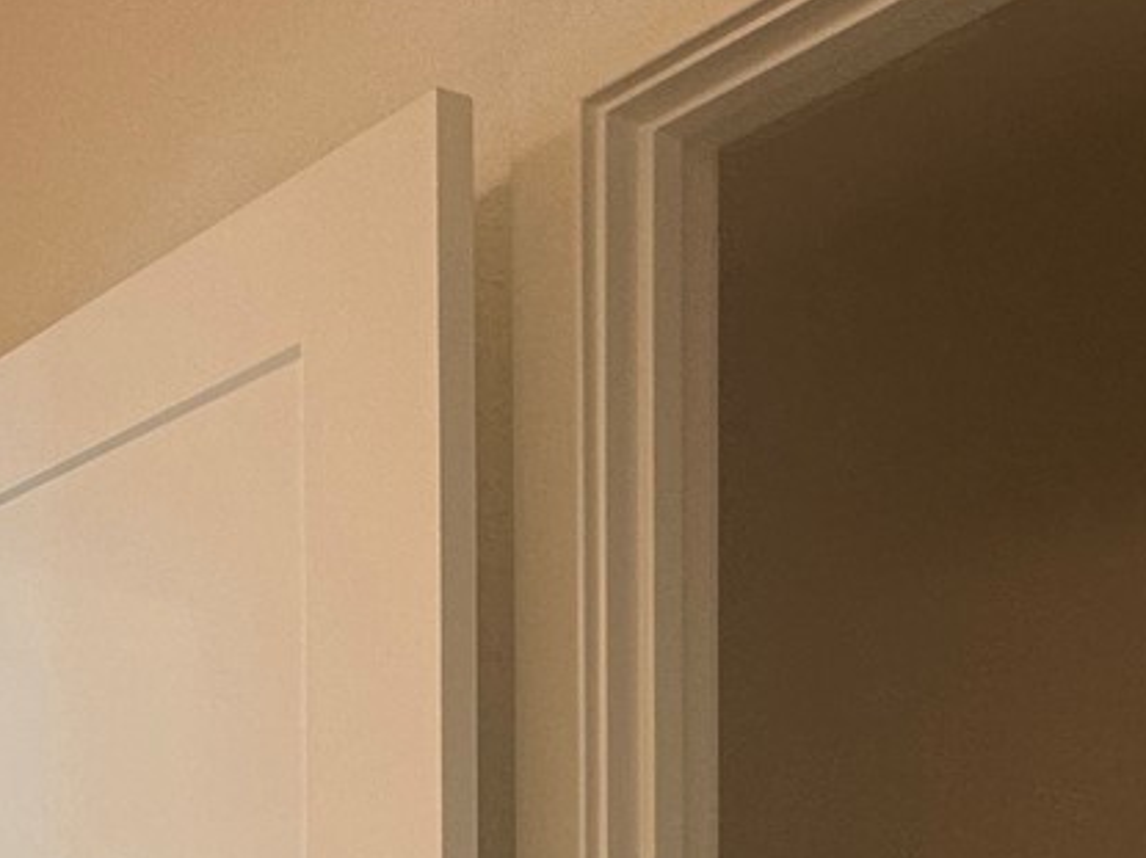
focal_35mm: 54
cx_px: -337
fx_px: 1787
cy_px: 1131
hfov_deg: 29.0
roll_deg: +0.6
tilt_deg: -0.4
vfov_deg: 23.7
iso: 80
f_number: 2.2
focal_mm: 2.22
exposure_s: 1/120
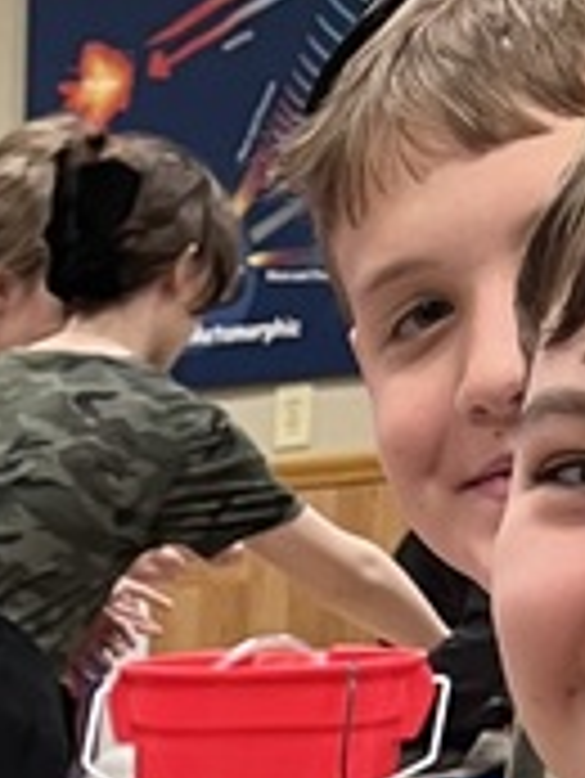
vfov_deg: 11.1
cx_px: -770
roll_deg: +3.5
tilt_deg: -21.4
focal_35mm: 154
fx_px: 3466
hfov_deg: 8.8
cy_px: 1776
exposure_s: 1/60
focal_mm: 5.1
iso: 125
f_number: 1.6
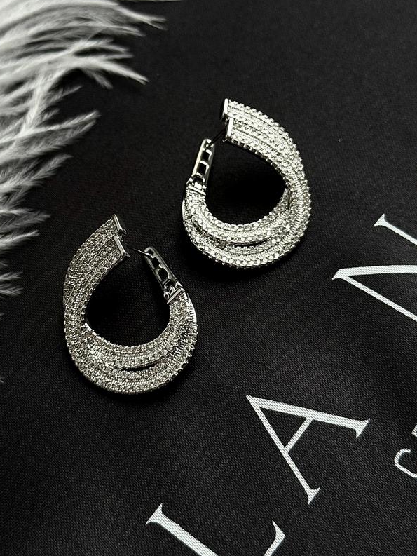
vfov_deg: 31.2
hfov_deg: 23.6
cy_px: 248
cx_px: 169
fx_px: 996
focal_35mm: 62
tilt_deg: -62.8
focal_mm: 6.76
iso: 125
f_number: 1.78
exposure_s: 1/60
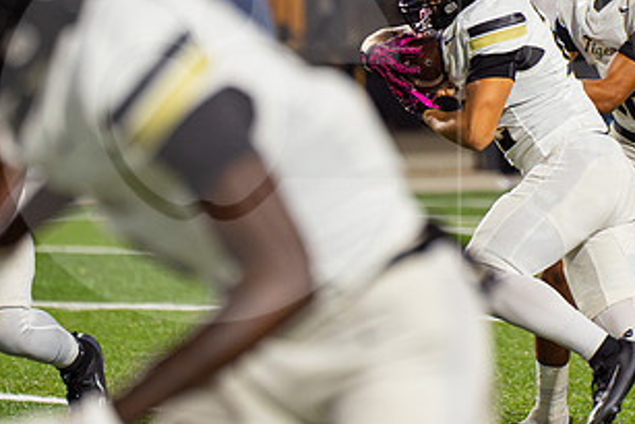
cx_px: 562
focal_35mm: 507
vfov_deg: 2.7
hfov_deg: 4.1
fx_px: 8947
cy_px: -1
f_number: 3.2
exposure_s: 1/1250
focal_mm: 180
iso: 2500
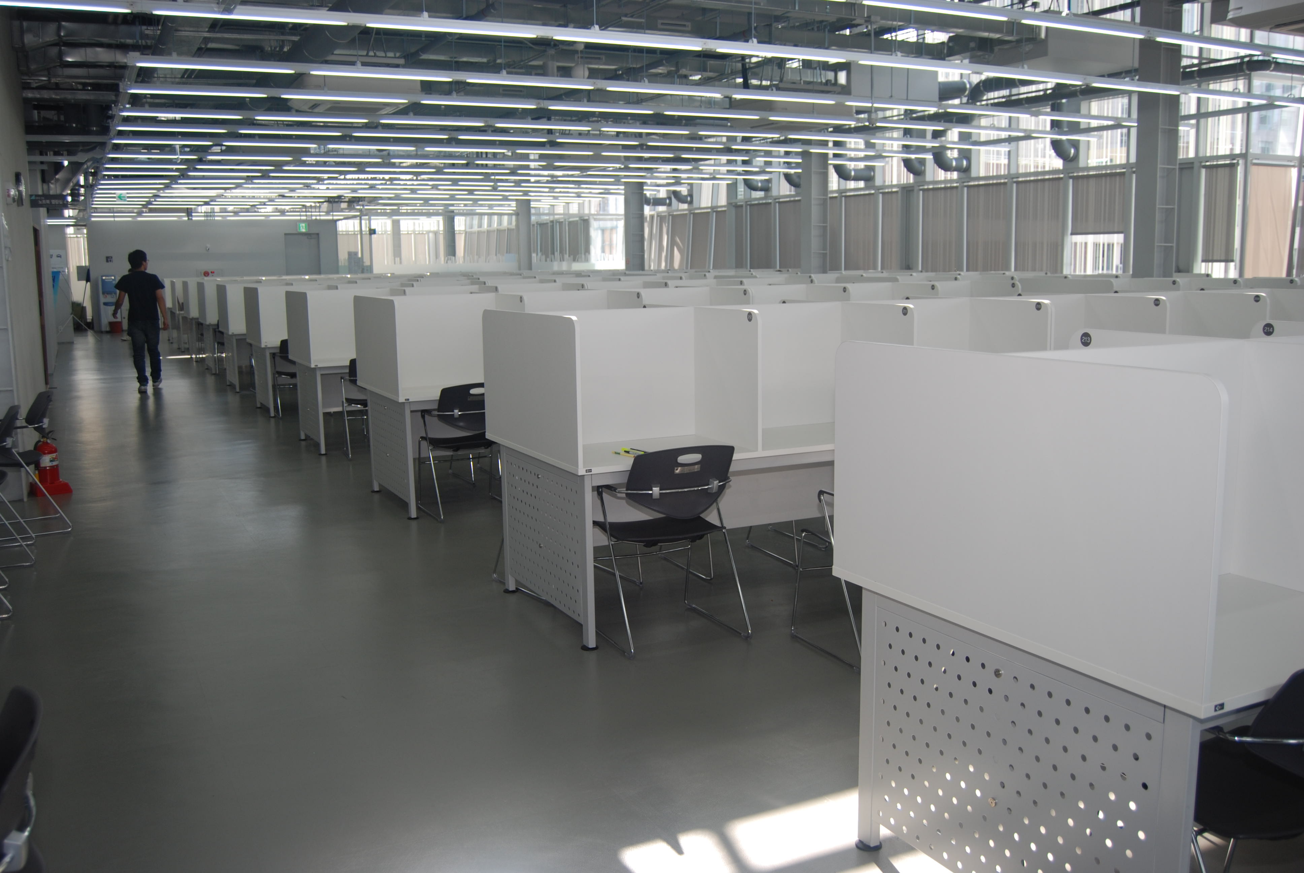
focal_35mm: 33
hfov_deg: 57.2
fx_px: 1197
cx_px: 652
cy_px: 436
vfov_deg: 40.1
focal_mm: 22
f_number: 4
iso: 140
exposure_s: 1/125
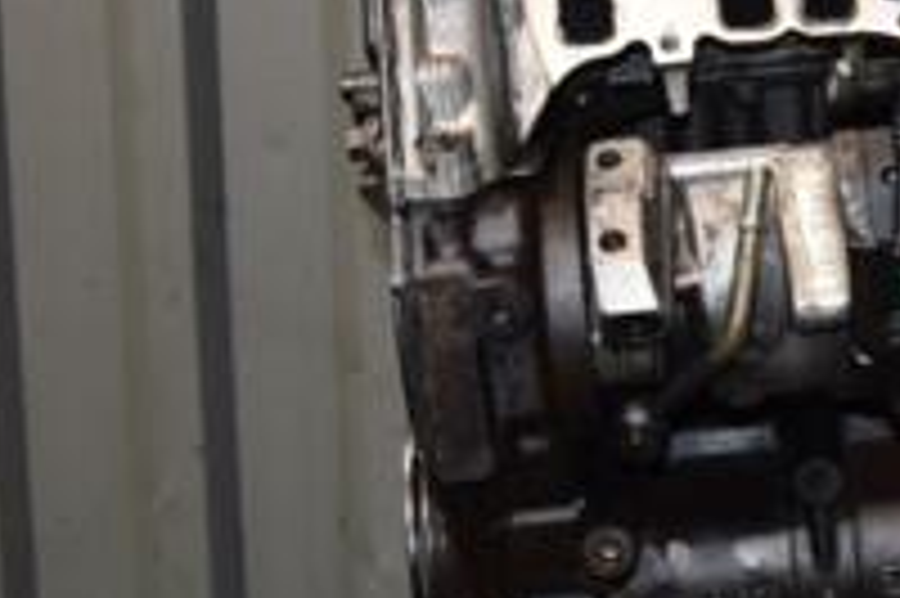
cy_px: 229
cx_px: 891
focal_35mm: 94
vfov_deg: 14.4
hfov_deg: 20.9
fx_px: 2360
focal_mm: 21
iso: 800
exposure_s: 1/60
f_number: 5
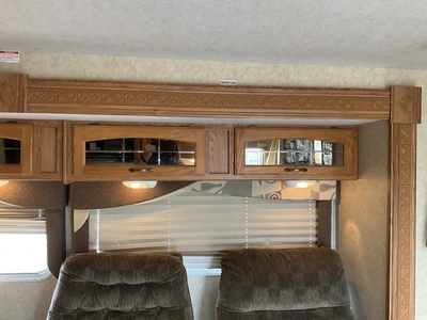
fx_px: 358
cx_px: 214
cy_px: 160
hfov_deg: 61.7
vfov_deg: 48.2
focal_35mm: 29
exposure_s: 1/60
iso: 80
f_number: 1.8
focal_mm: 3
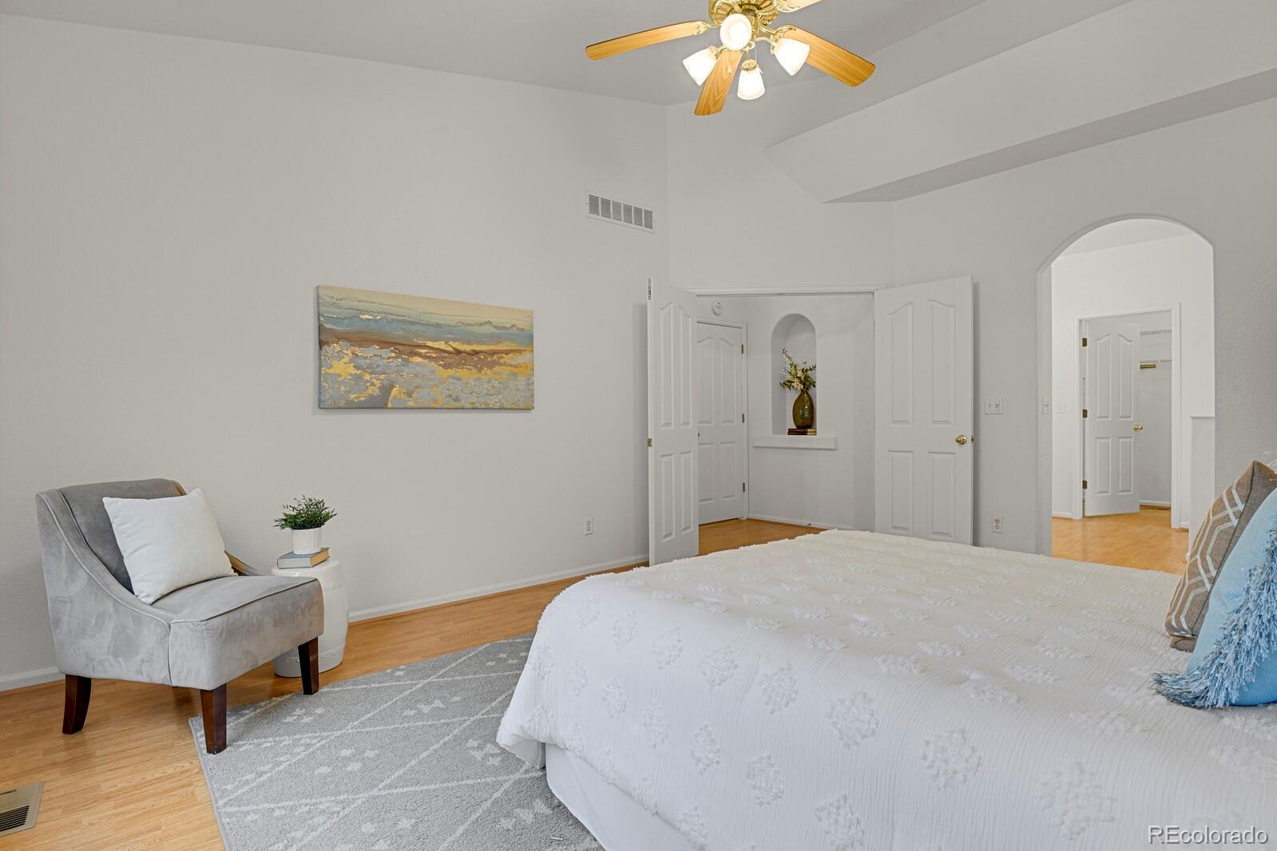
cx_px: 638
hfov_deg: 93.3
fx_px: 603
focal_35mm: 17
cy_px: 426
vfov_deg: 70.4
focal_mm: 17
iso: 250
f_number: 8
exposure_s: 2.5
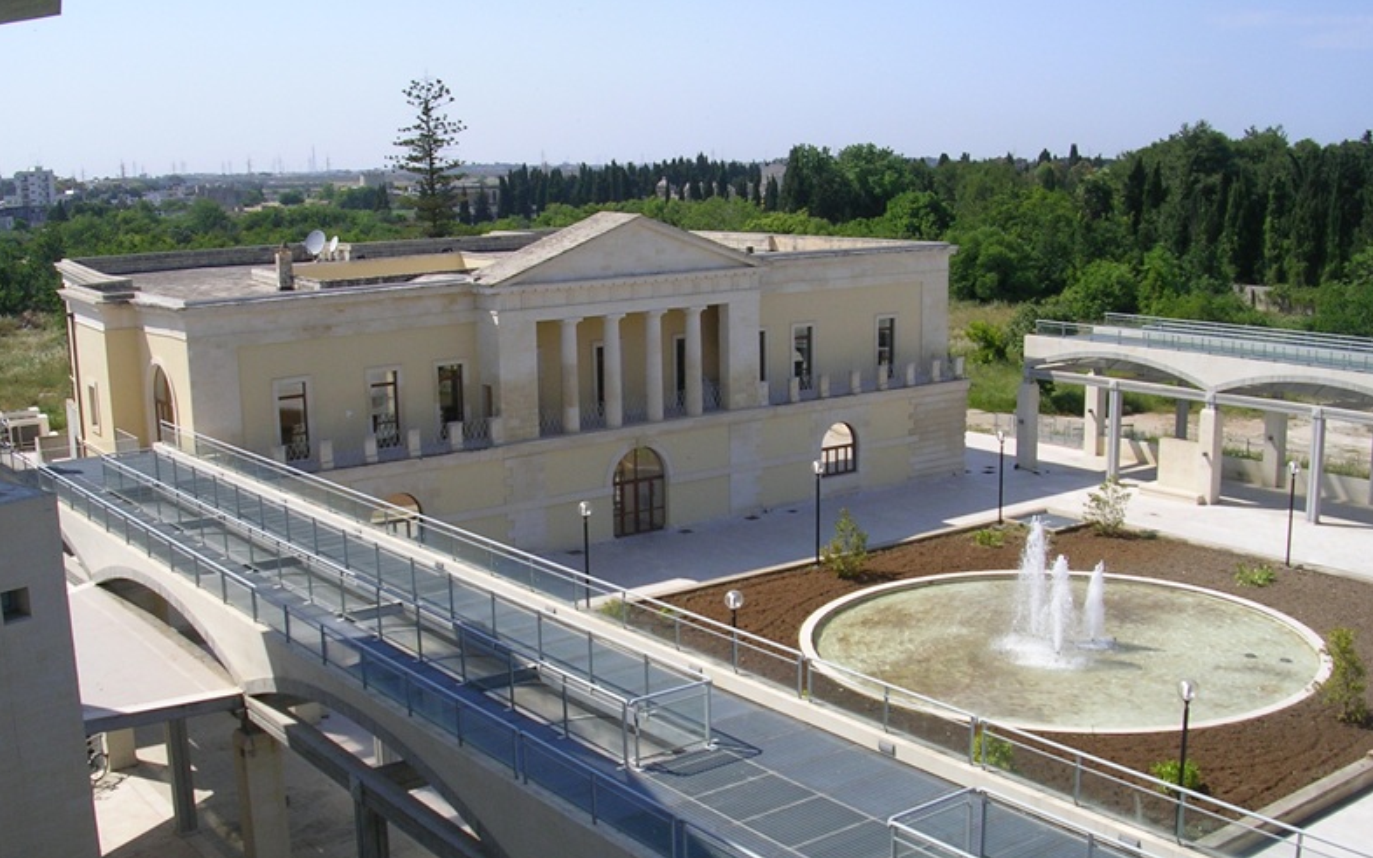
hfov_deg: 48.2
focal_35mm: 41
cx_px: 681
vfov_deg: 31.2
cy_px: 486
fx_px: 1534
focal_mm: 5.8
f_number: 5.6
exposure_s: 1/315
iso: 50
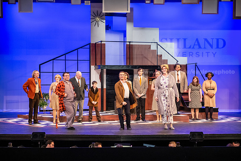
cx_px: 120
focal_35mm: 70
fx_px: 469
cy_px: 80
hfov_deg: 28.8
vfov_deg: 19.5
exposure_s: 1/200
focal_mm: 70
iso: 2500
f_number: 3.5
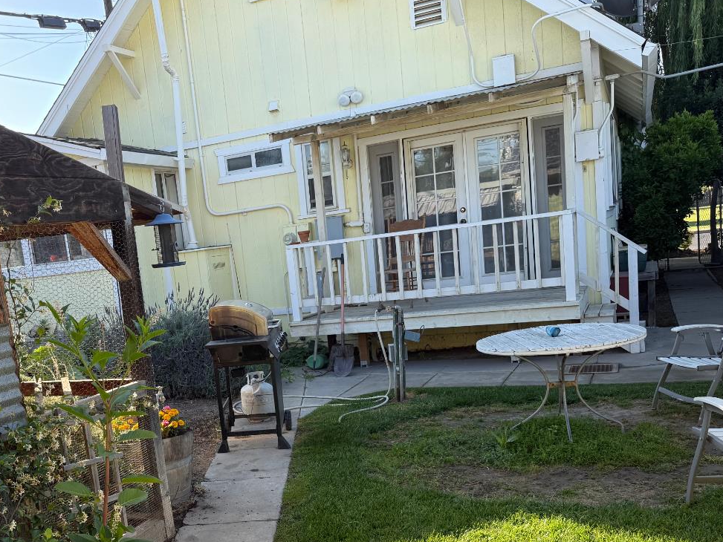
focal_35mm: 37
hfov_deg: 49.1
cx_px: 228
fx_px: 773
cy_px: 385
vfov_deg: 38.0
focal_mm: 6.76
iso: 80
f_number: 1.78
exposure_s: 1/805
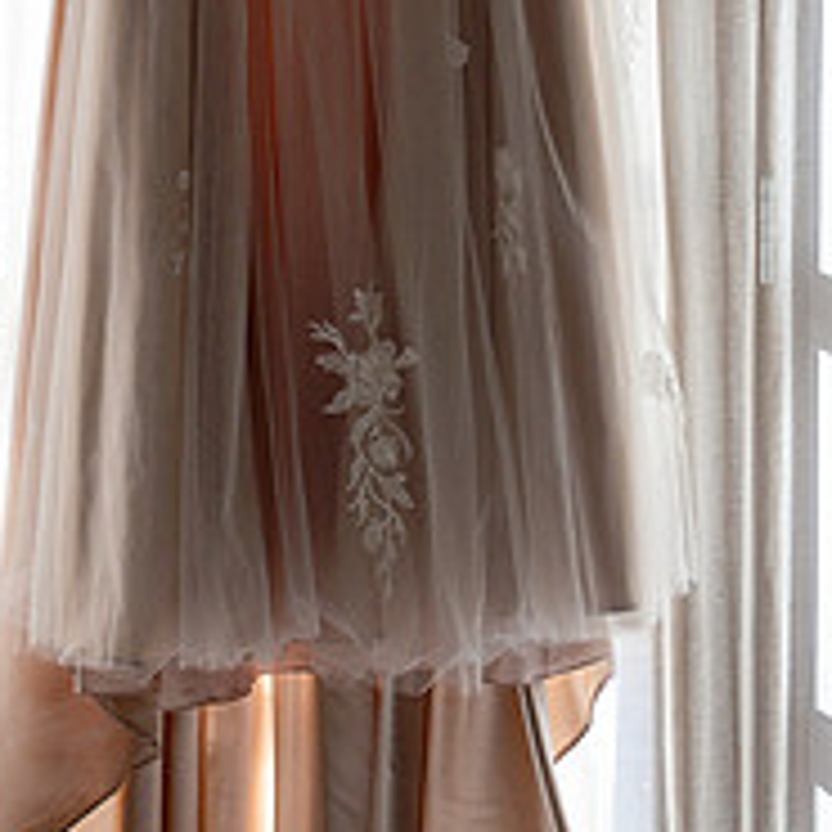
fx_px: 3943
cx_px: 324
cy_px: -40
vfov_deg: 11.9
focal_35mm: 145
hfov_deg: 12.0
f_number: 4
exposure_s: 1/1250
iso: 800
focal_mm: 70
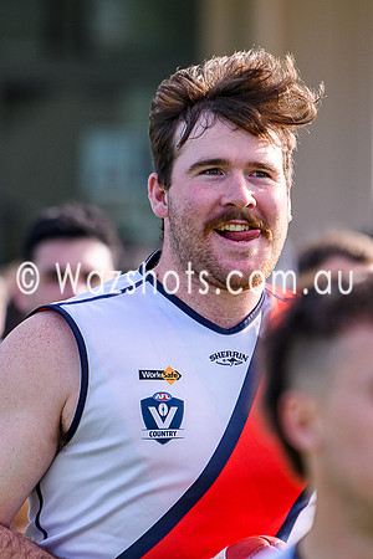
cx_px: 209
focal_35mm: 767
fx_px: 11914
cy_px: 383
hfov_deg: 1.8
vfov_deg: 2.7
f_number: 2.8
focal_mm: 185
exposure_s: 1/1250
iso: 110
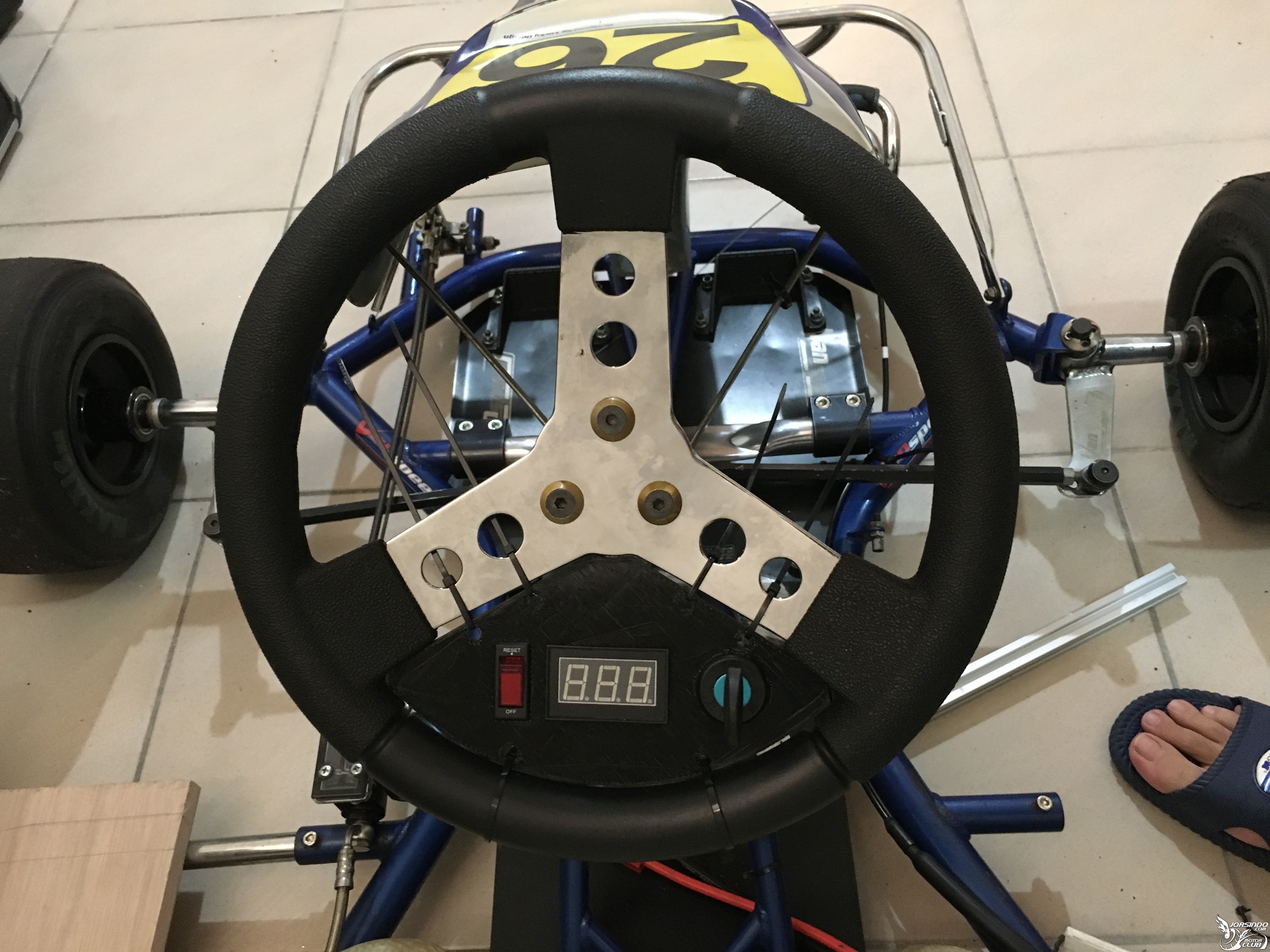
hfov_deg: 61.7
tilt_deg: -54.5
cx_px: 635
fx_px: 1064
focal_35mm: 29
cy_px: 476
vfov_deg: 48.2
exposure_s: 1/15
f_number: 2.2
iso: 400
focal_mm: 4.15
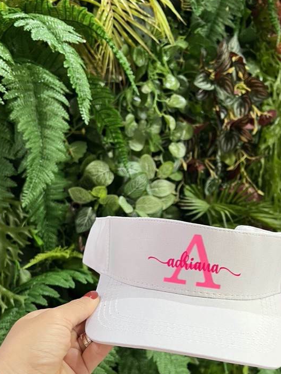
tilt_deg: -0.4
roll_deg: +0.6
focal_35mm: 38
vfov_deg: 48.1
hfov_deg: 37.7
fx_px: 411
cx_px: 149
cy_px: 250
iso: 160
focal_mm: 5.7
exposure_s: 1/60
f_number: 1.5
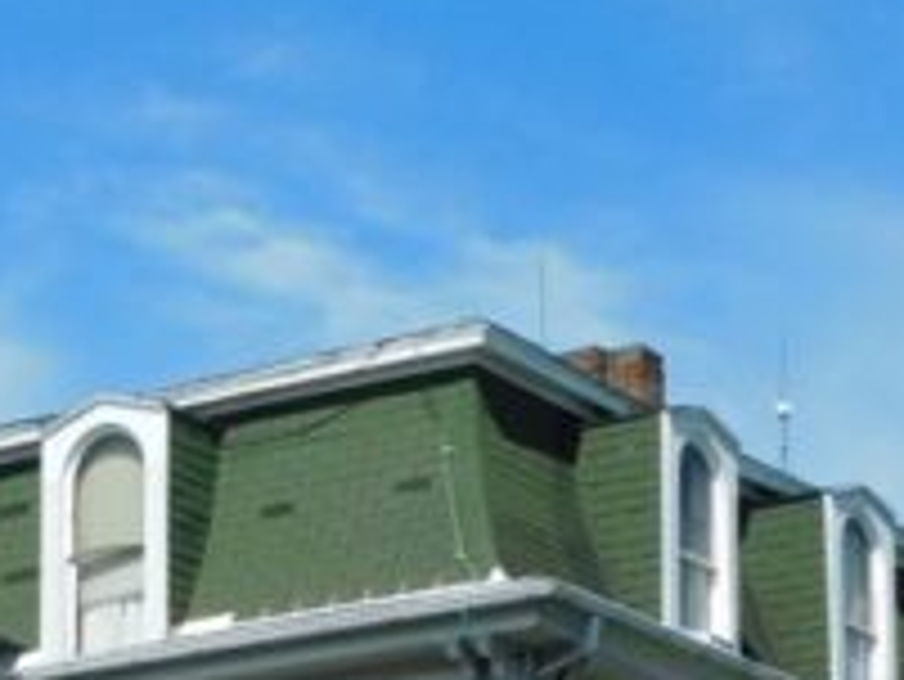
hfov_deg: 12.1
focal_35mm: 159
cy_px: 1112
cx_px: -193
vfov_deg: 9.0
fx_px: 4155
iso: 125
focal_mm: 7.1
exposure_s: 1/1500
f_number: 3.6
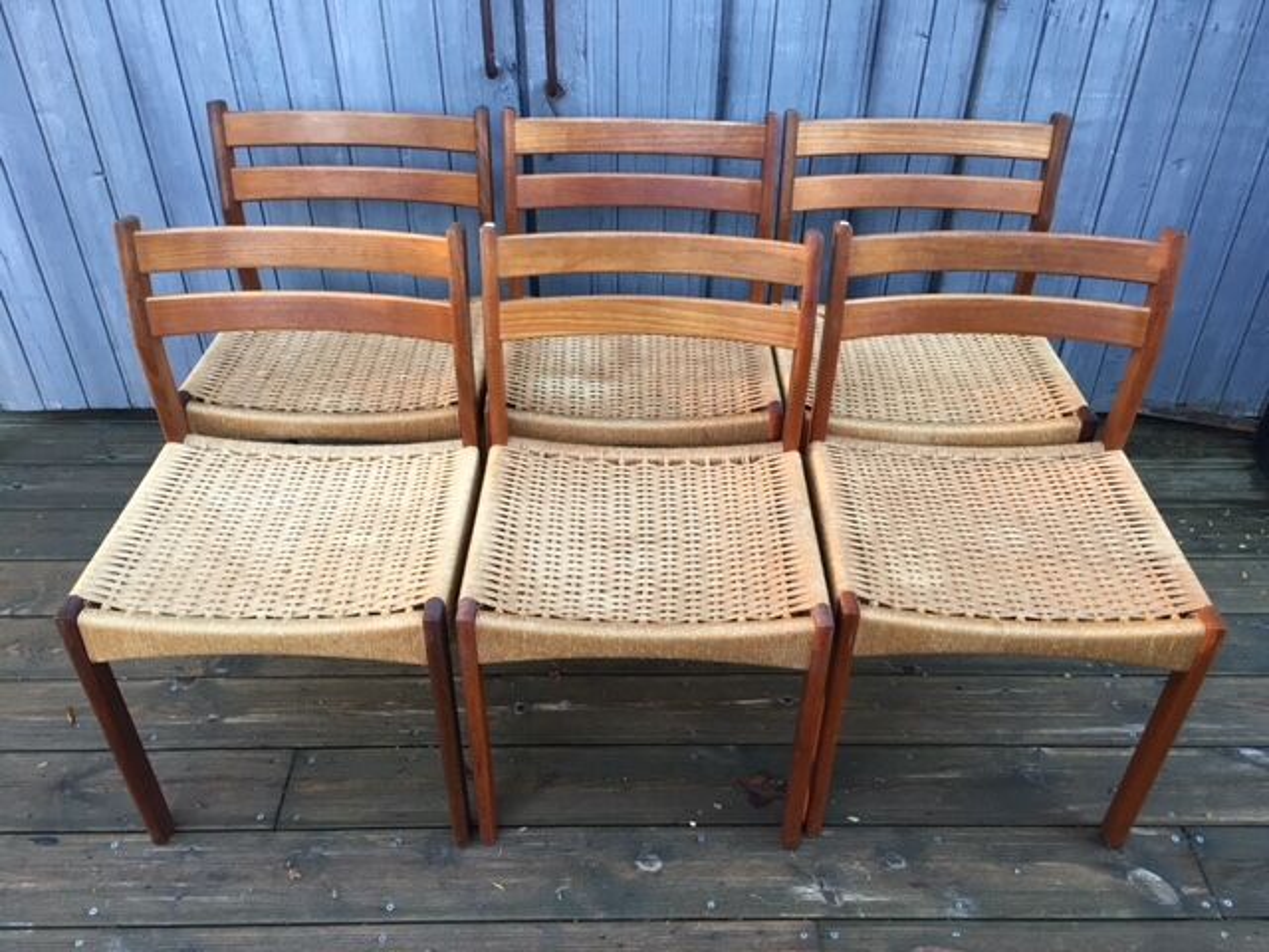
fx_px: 1063
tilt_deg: -38.1
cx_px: 634
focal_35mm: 29
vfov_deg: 48.2
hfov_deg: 61.7
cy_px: 476
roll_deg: -0.6
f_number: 2.2
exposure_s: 1/33
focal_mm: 4.15
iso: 50
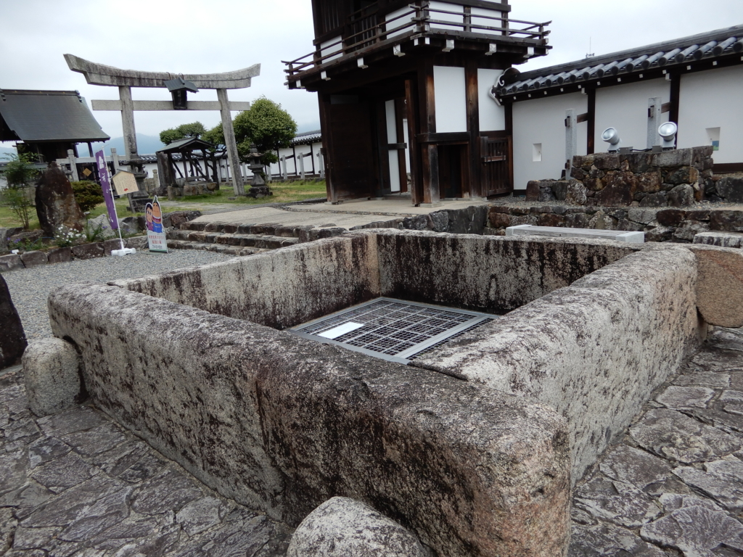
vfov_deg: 56.8
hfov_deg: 71.6
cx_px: 372
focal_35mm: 24
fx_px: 515
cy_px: 278
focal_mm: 4.3
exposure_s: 1/125
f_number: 3.4
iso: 80
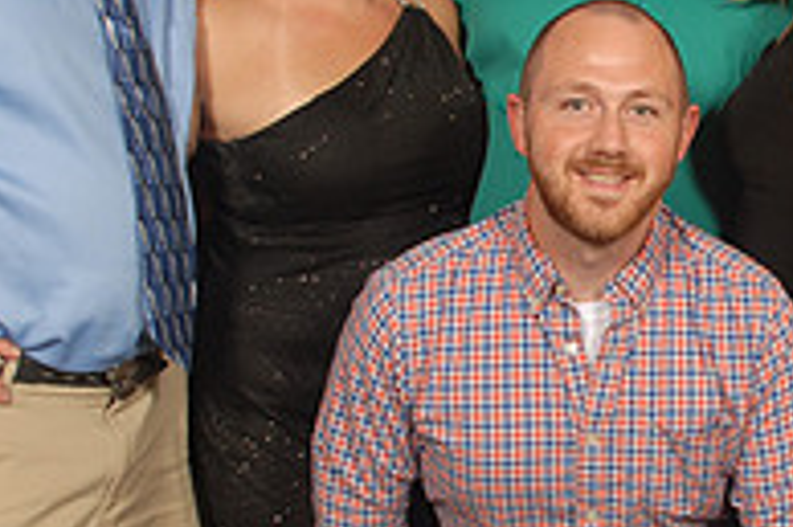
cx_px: 719
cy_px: 223
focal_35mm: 90
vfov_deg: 15.2
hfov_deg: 22.1
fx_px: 1981
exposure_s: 1/125
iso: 200
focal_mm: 20
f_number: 5.6
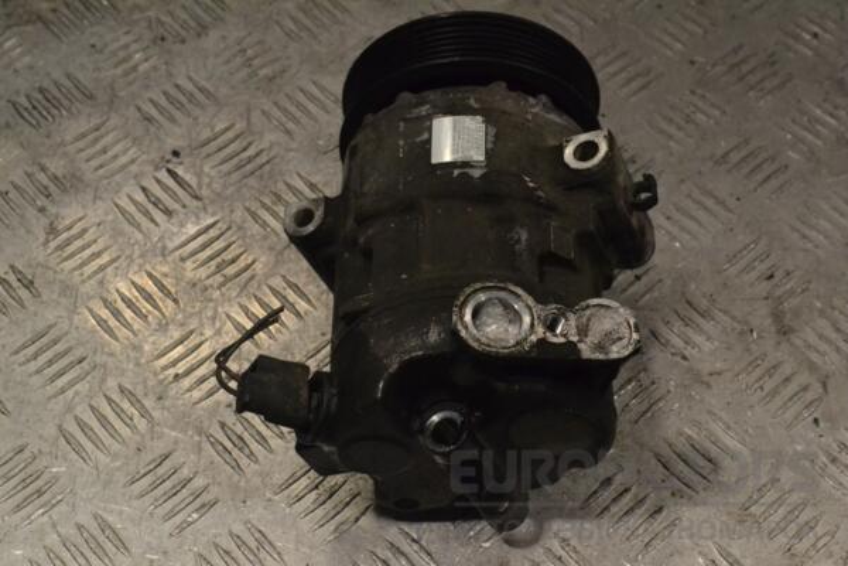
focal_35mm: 60
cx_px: 424
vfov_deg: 22.6
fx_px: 1413
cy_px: 283
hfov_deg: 33.4
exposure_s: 1/500
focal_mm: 40
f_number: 11
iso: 3200
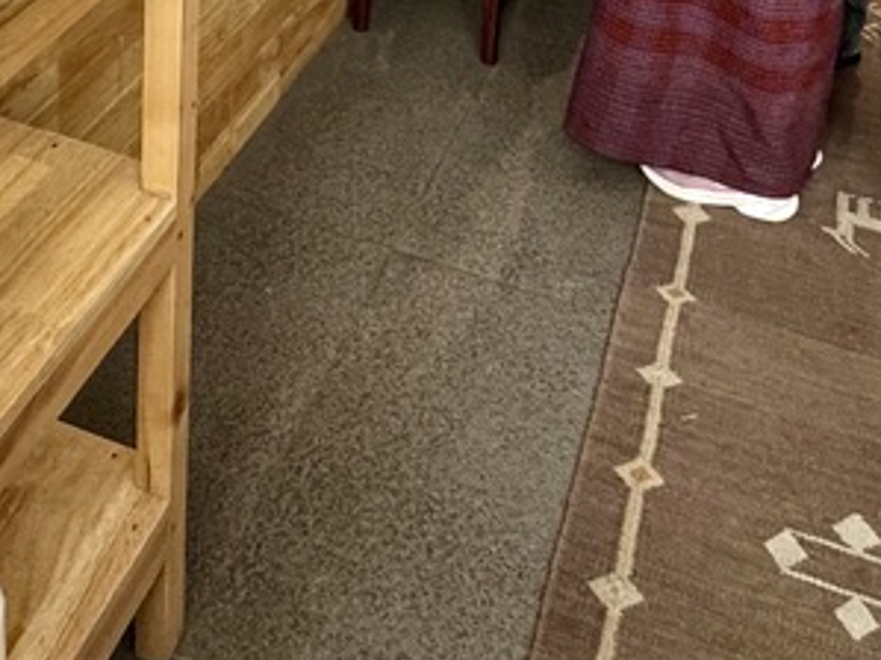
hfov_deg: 39.7
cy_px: -436
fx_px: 1221
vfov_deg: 22.3
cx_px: 451
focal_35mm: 48
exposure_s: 1/99
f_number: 2.2
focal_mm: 2.22
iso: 200
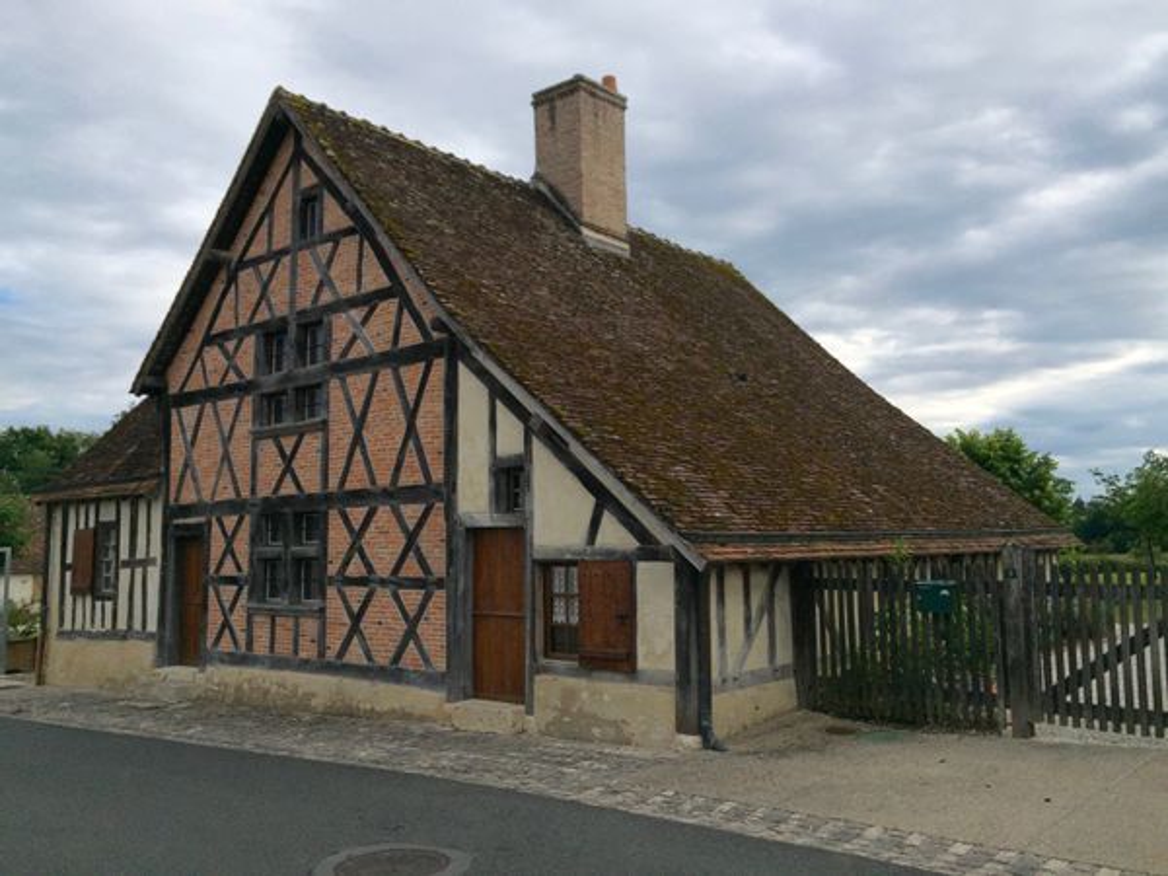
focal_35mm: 29
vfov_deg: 48.2
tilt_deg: +6.0
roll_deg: +0.0
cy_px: 438
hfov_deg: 61.7
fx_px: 979
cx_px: 584
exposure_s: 1/3300
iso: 32
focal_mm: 4.15
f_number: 2.2
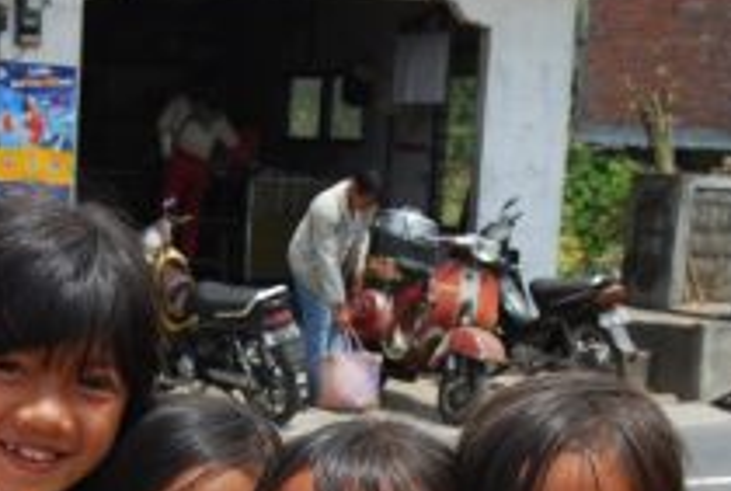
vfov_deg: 9.8
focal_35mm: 137
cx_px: 310
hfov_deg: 14.9
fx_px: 2788
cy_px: 665
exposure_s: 1/100
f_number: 11
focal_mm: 30
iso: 100
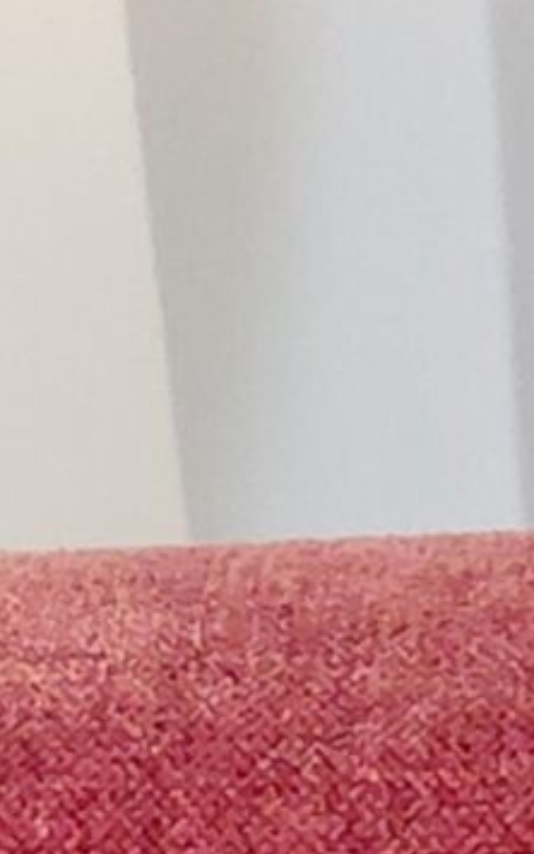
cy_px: 2757
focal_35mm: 191
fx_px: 4446
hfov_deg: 6.7
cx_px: 1073
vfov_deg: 8.6
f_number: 1.8
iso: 320
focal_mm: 4.69
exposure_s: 1/60
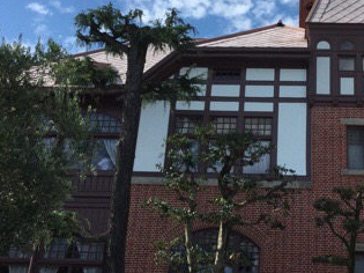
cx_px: 254
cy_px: 108
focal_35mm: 63
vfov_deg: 23.2
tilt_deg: +28.1
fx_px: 662
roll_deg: -5.6
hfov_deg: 30.4
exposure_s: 1/970
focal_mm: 3.3
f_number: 2.4
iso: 25
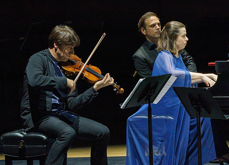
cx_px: 143
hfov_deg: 3.7
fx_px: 3542
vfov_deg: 2.7
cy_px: 64
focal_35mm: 543
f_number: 10
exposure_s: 1/250
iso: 4000
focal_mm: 361
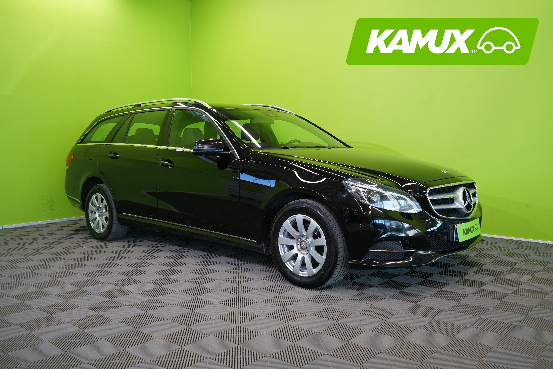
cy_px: 184
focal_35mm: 31
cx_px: 276
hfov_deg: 60.3
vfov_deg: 42.3
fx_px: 476
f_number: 6.3
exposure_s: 1/30
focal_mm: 31
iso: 400
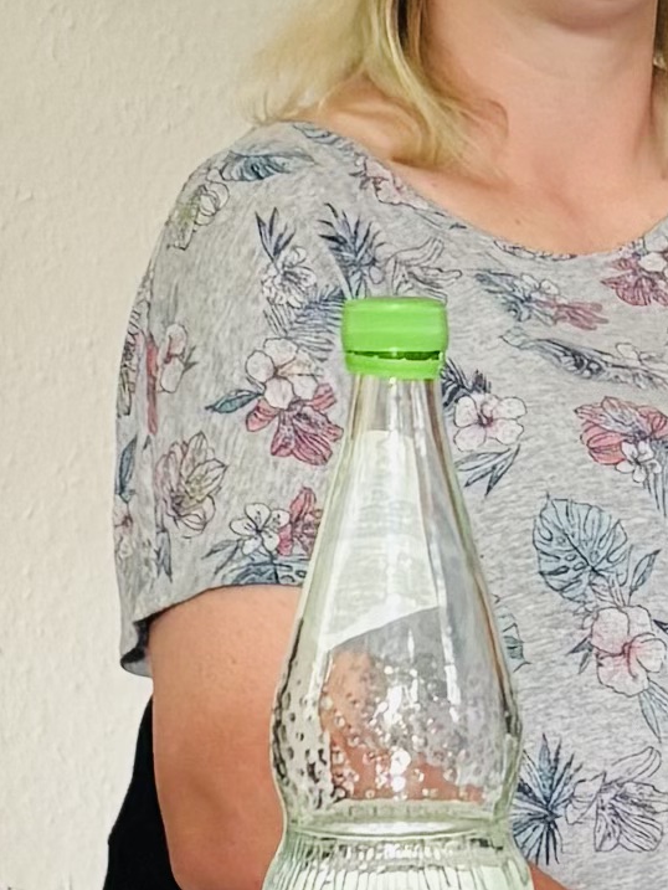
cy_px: 345
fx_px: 5325
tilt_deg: -3.5
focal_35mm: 207
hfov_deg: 7.2
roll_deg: +0.0
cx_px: 590
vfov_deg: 9.6
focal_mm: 5.96
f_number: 1.6
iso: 200
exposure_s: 1/60
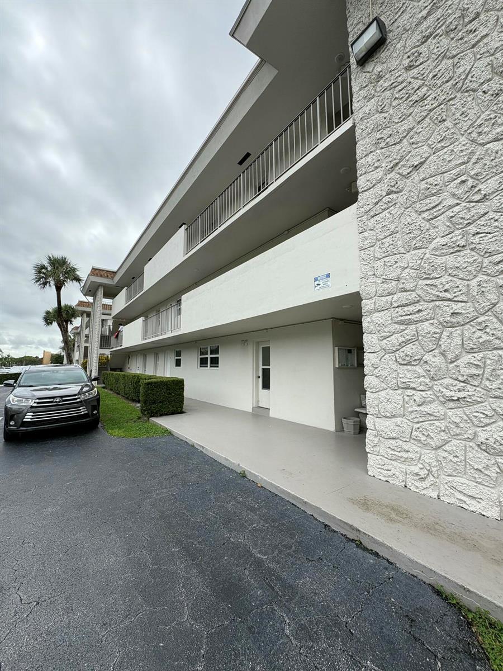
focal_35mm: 14
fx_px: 271
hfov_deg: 85.7
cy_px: 336
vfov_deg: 102.1
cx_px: 252
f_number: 2.2
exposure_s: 1/669
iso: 40
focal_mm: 2.22
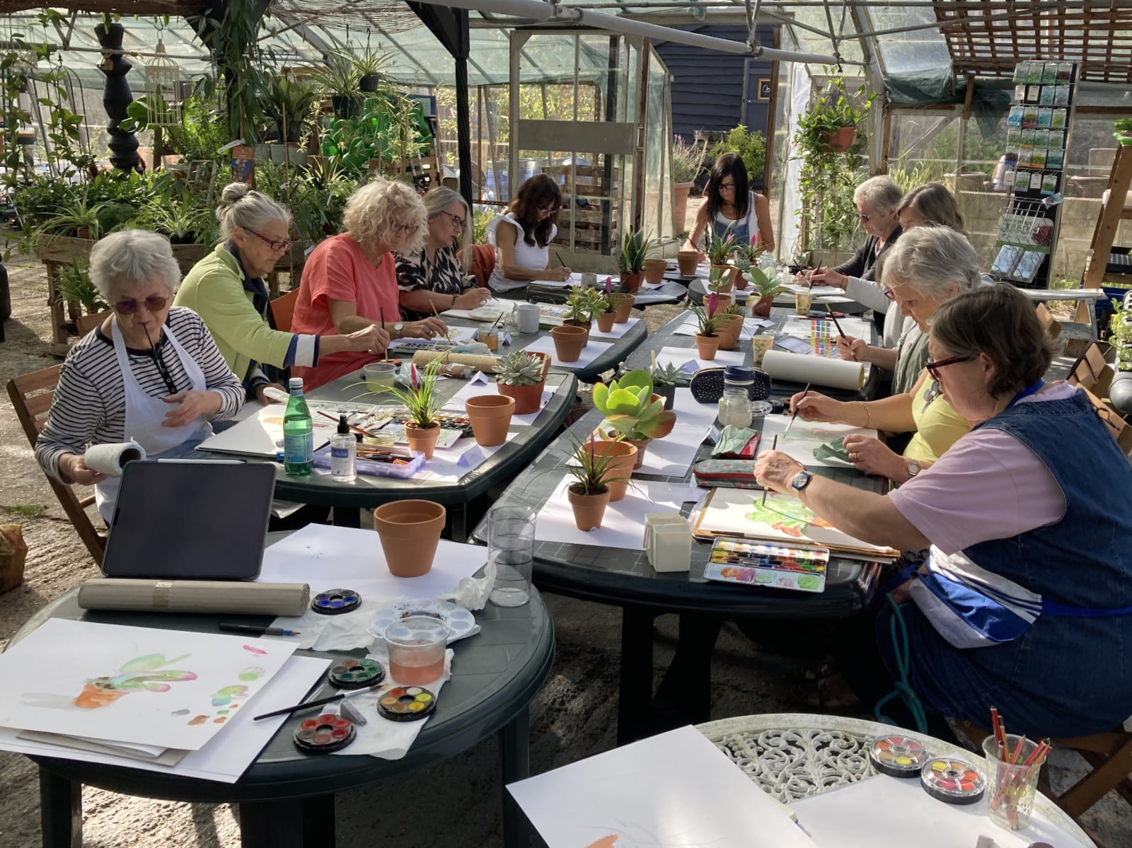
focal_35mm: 28
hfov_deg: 63.5
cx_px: 566
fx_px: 915
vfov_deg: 49.7
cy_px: 424
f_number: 1.8
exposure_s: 1/387
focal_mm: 4
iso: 20
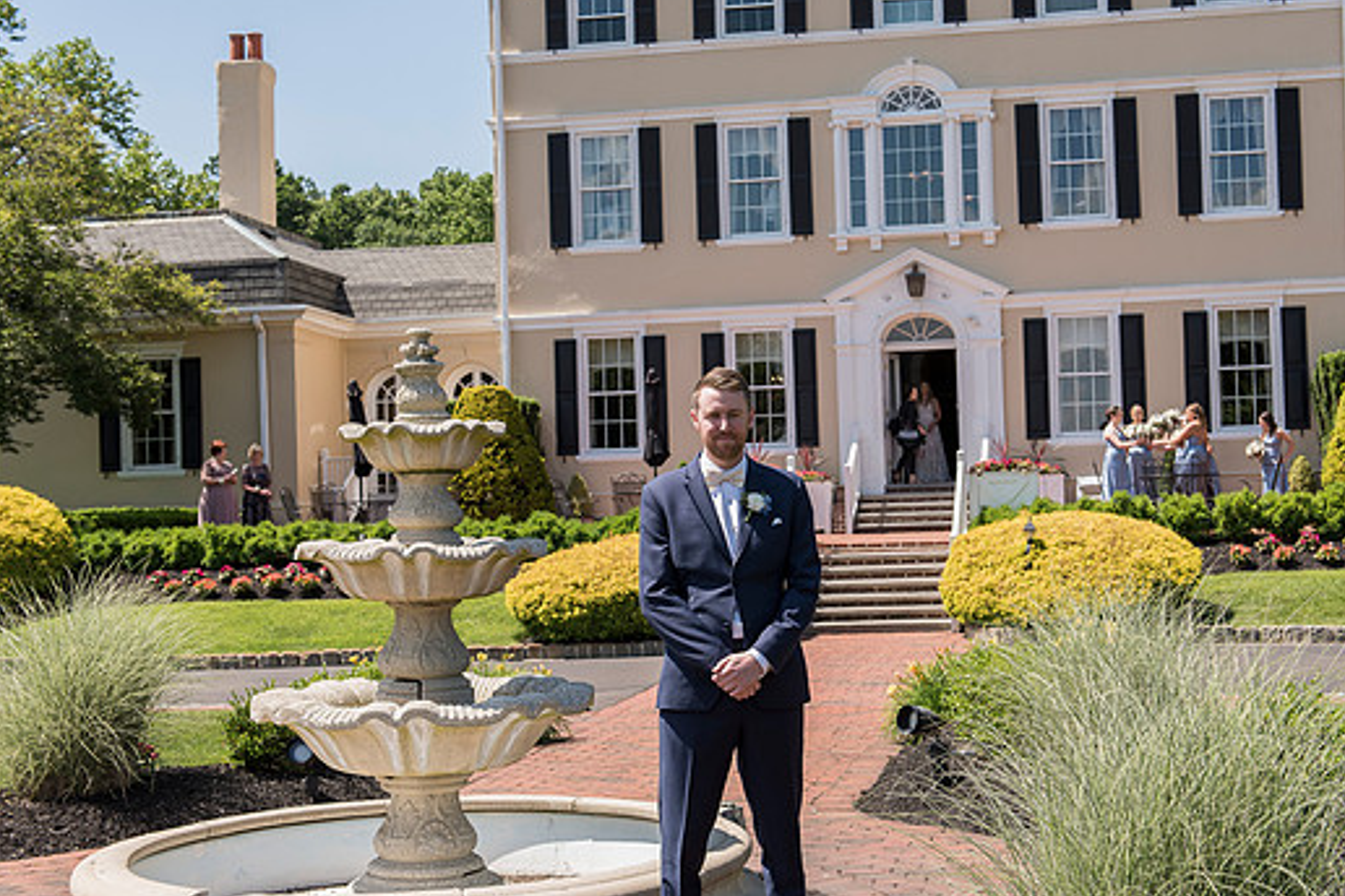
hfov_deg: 36.8
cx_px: 748
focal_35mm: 54
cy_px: 468
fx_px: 2017
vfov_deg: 25.1
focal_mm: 48
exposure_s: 1/640
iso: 320
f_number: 5.6
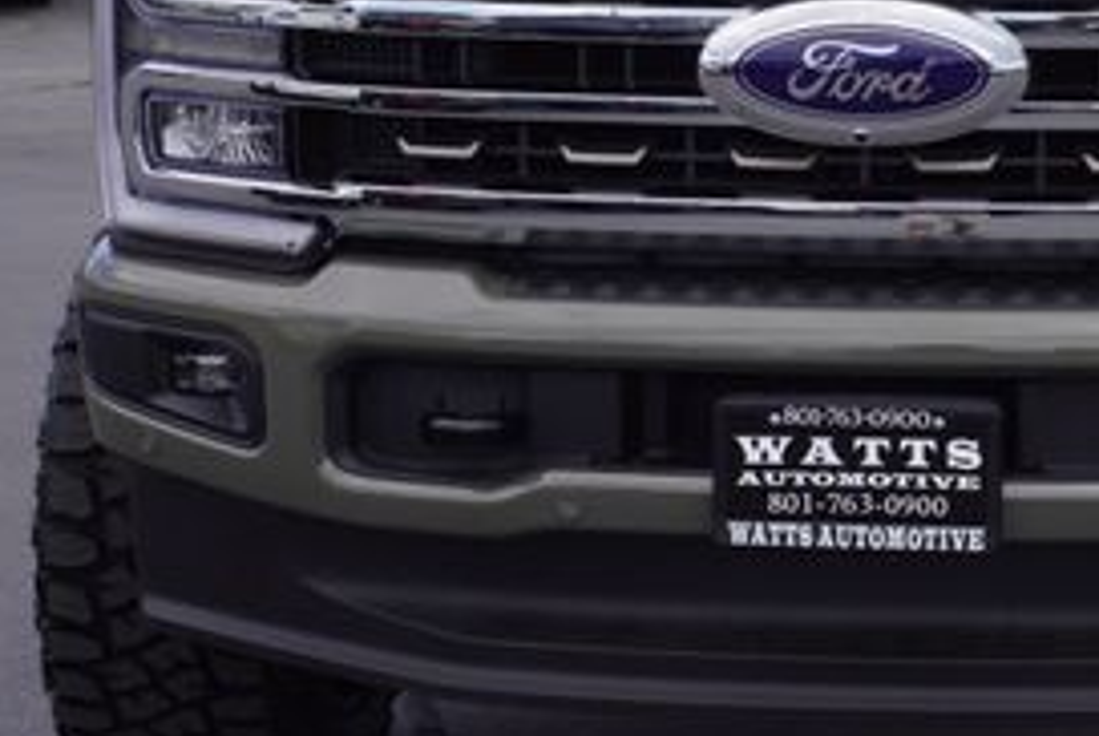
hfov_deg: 21.2
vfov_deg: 14.3
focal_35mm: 95
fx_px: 2909
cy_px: 137
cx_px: 861
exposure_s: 1/125
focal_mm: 27
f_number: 9
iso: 100
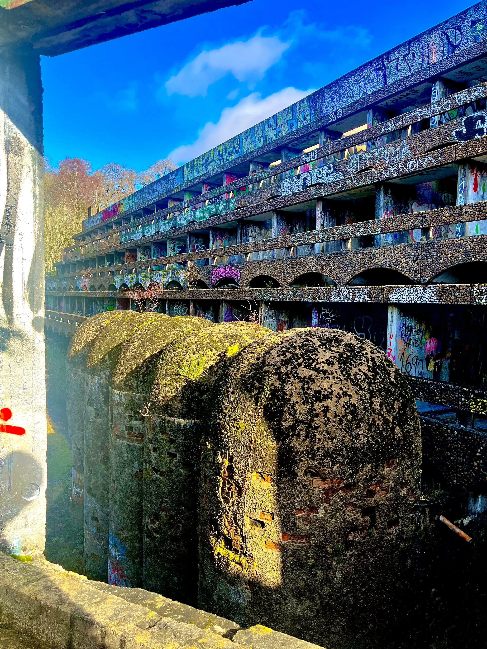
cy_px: 324
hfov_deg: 53.1
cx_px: 244
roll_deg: +0.0
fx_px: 488
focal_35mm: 26
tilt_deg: -5.2
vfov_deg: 67.3
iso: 50
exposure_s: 1/742
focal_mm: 5.1
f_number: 1.6
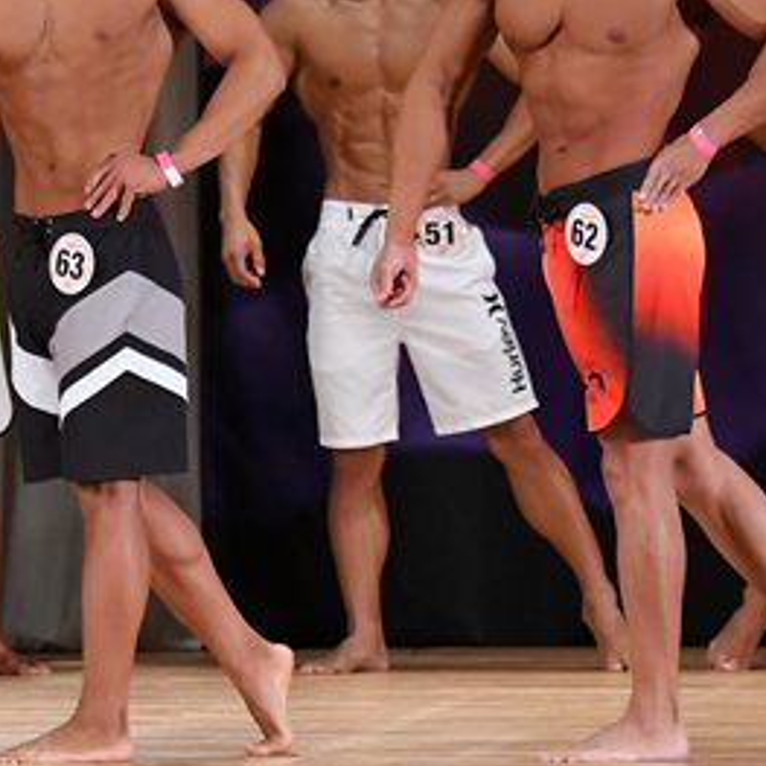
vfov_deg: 3.7
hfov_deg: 3.7
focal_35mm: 468
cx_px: 45
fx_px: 11717
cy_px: 236
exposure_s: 1/400
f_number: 5.6
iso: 3200
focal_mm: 125
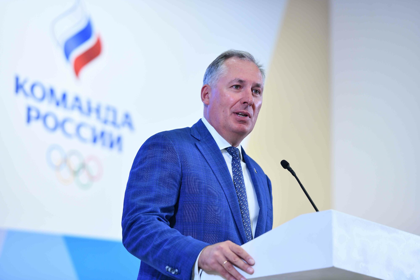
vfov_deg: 9.5
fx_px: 1691
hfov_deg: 14.2
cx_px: 210
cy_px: 140
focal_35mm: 145
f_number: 4.5
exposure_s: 1/200
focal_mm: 145
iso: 800
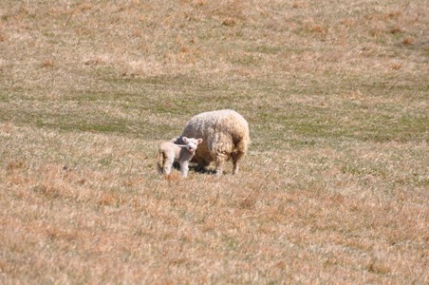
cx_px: 214
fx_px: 5355
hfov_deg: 4.6
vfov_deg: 3.0
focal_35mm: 450
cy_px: 142
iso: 200
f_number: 7.1
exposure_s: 1/800
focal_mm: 300
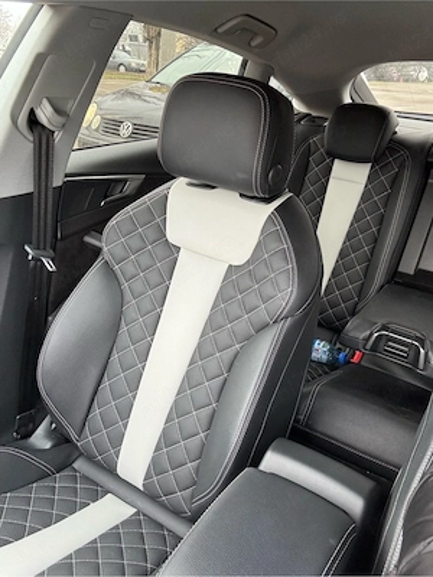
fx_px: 500
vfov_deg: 60.0
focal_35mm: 30
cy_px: 288
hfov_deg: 46.8
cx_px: 216
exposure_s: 1/60
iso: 160
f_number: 1.9
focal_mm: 2.69
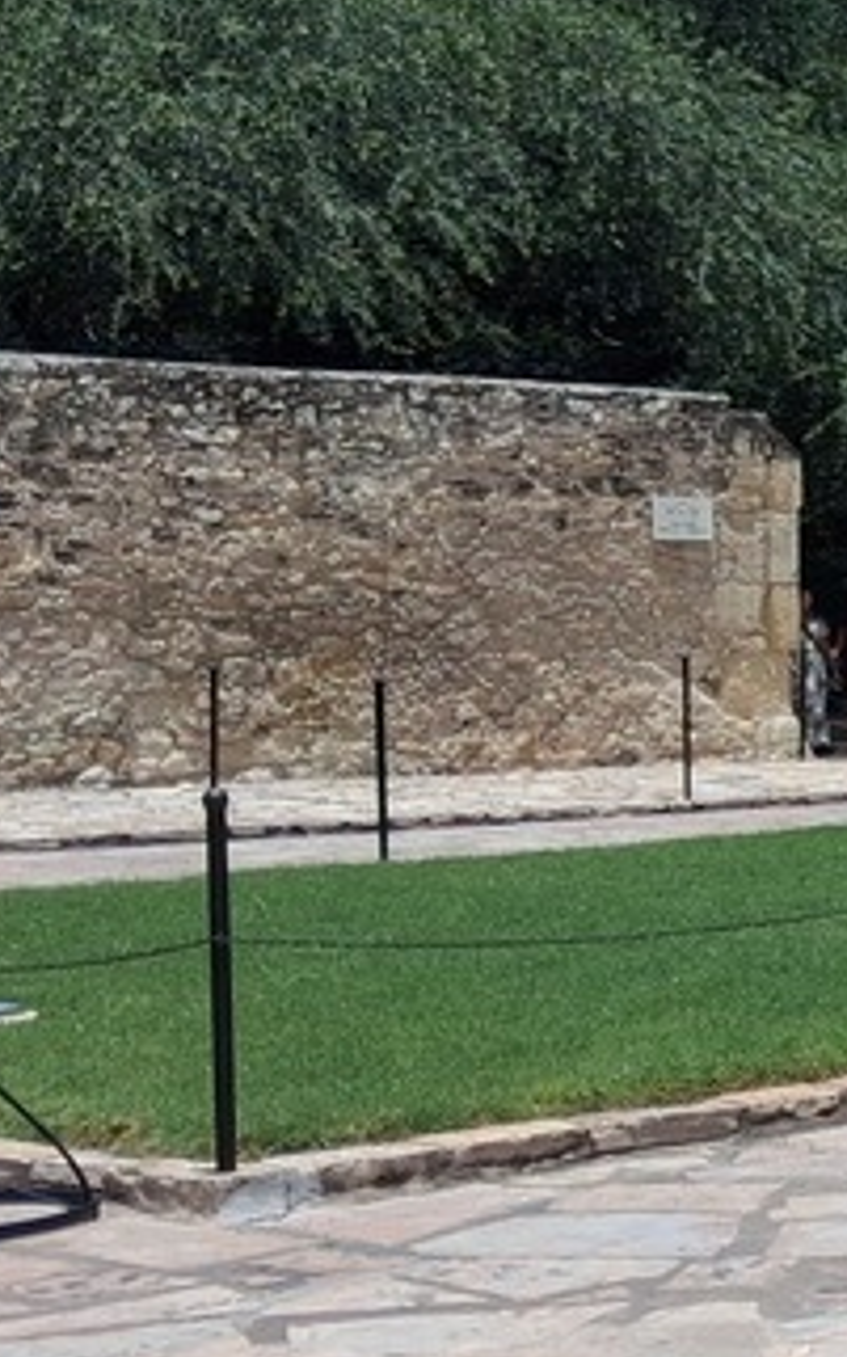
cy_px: 796
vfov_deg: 22.8
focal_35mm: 91
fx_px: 3364
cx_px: 2090
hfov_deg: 11.6
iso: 25
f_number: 1.8
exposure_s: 1/732
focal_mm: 4
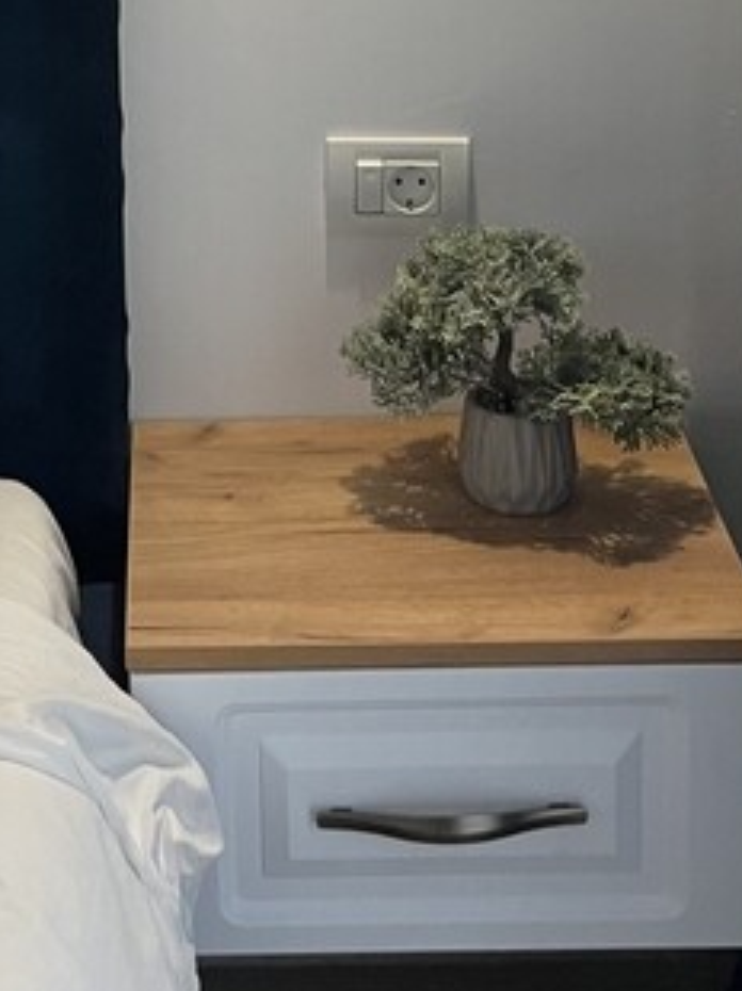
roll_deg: +2.4
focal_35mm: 86
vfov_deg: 20.7
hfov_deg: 17.0
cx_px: 122
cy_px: -316
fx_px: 2461
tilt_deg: -9.3
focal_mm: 5.1
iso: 80
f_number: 1.6
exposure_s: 1/50
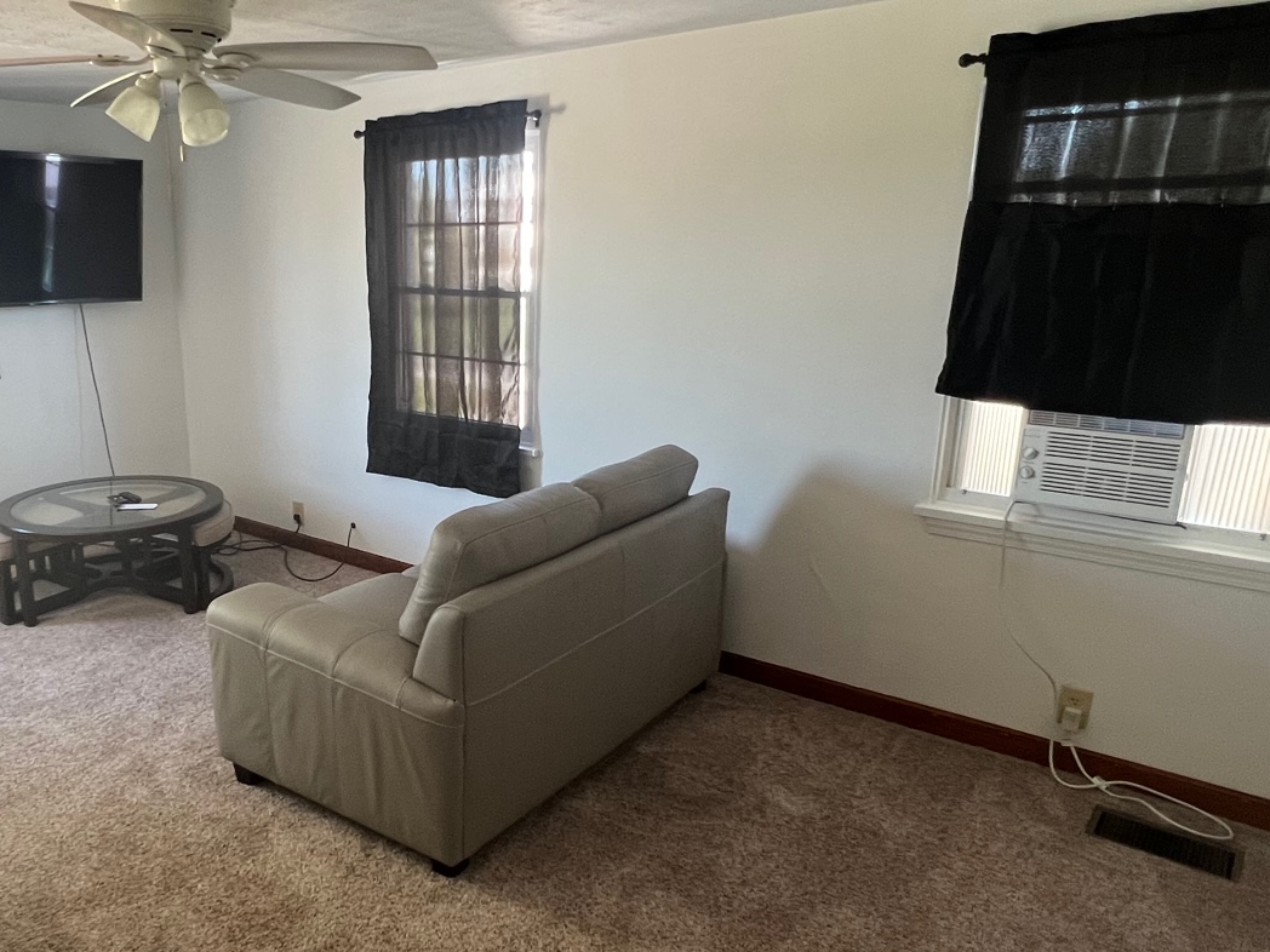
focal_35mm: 25
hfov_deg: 67.7
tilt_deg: -15.9
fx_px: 917
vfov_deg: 54.8
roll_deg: +0.6
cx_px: 434
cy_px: 509
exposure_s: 1/60
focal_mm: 1.57
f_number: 1.8
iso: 200
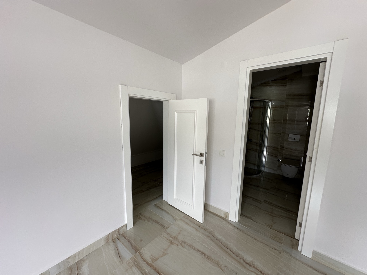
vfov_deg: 85.7
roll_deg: -1.9
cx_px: 184
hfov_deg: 102.1
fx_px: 148
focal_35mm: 14
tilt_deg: -10.6
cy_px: 138
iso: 80
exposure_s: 1/99
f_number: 2.2
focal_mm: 2.22
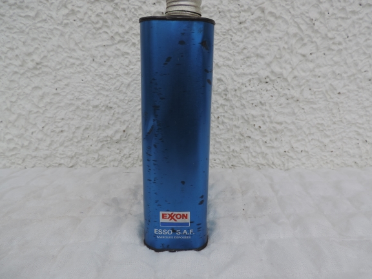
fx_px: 269
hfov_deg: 69.4
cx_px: 193
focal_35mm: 25
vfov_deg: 54.9
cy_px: 137
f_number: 3
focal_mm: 4.3
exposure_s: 1/125
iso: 80
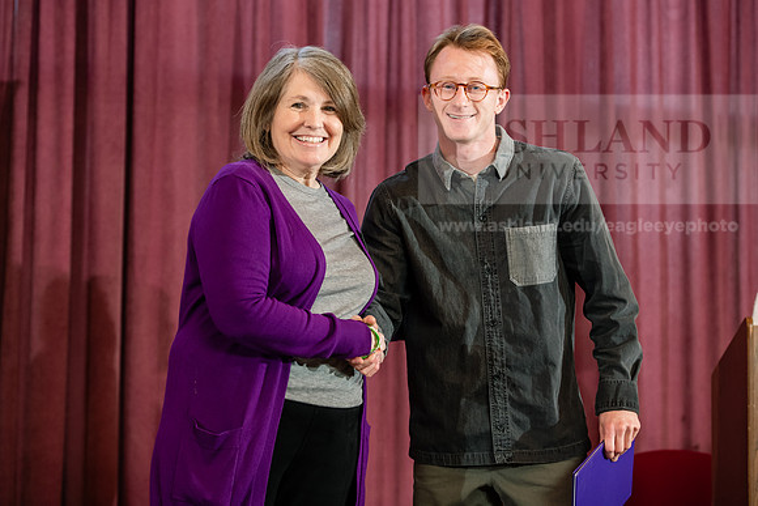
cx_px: 379
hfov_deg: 22.6
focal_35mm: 90
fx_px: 1895
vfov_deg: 15.2
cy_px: 253
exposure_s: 1/200
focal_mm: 90
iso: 2000
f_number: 4.5
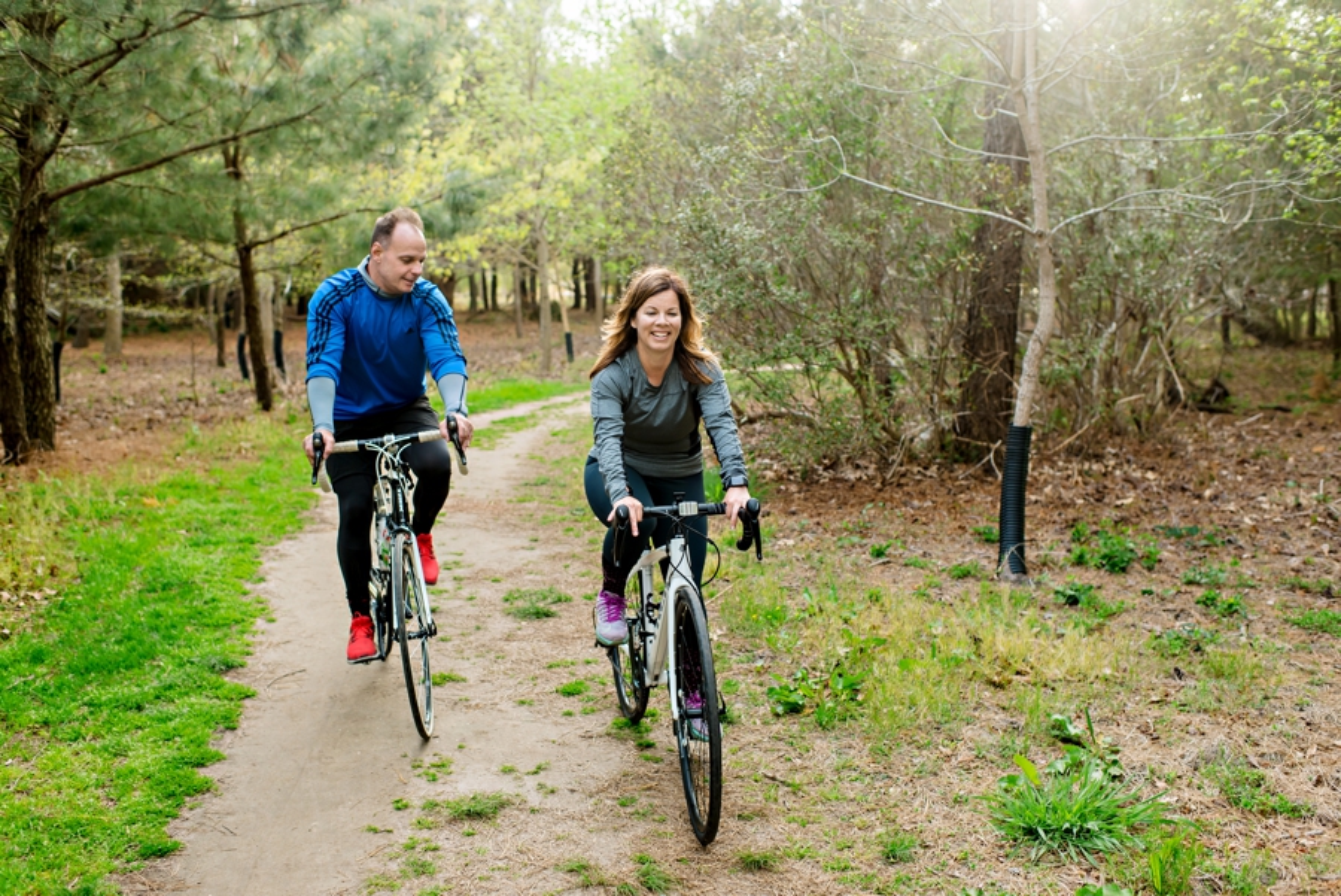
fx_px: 1304
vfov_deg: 37.9
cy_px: 448
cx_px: 670
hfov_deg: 54.4
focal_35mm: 35
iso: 250
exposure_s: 1/320
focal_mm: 35
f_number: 2.8
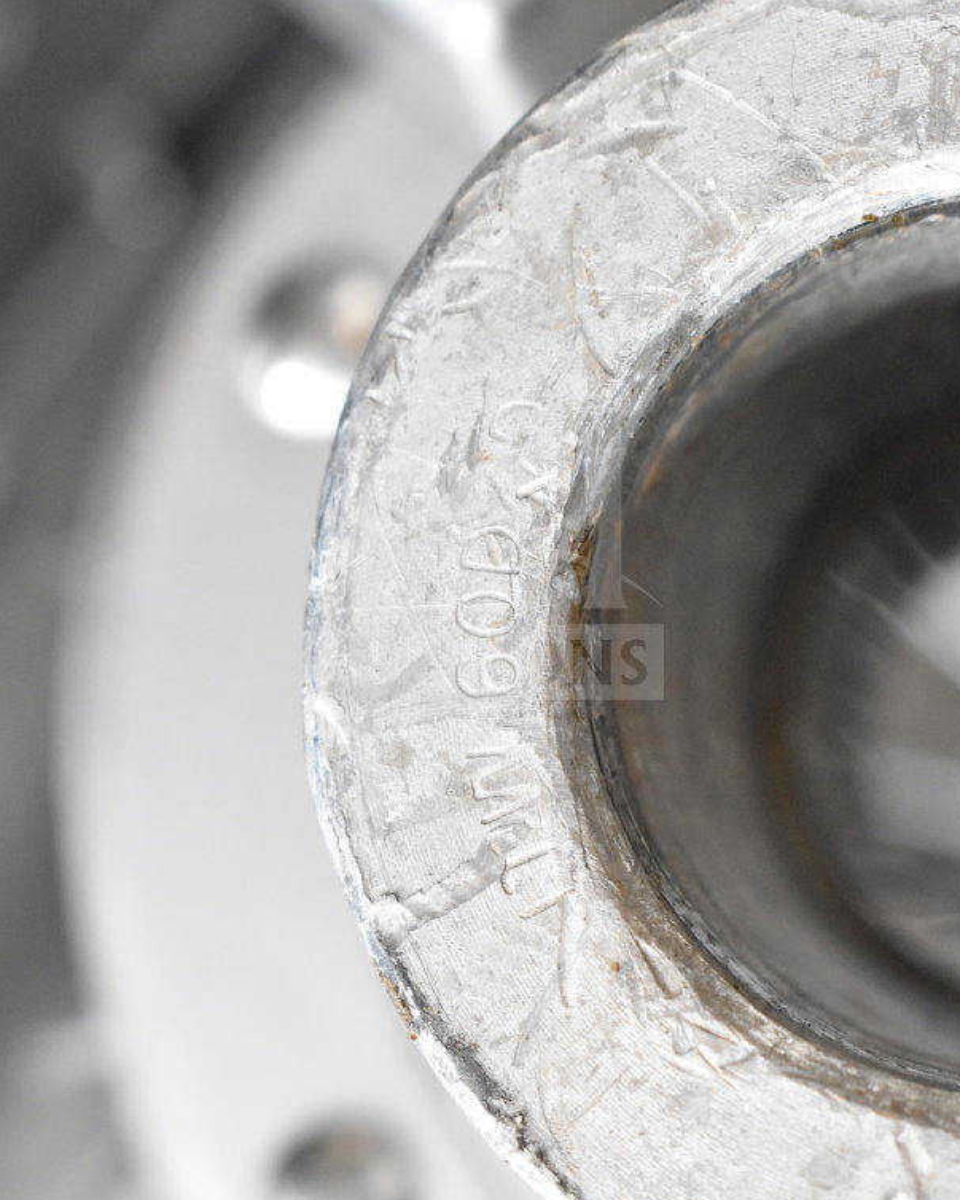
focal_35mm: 82
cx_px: 484
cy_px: 574
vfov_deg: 23.3
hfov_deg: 18.7
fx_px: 2913
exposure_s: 1/250
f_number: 8
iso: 6400
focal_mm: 48
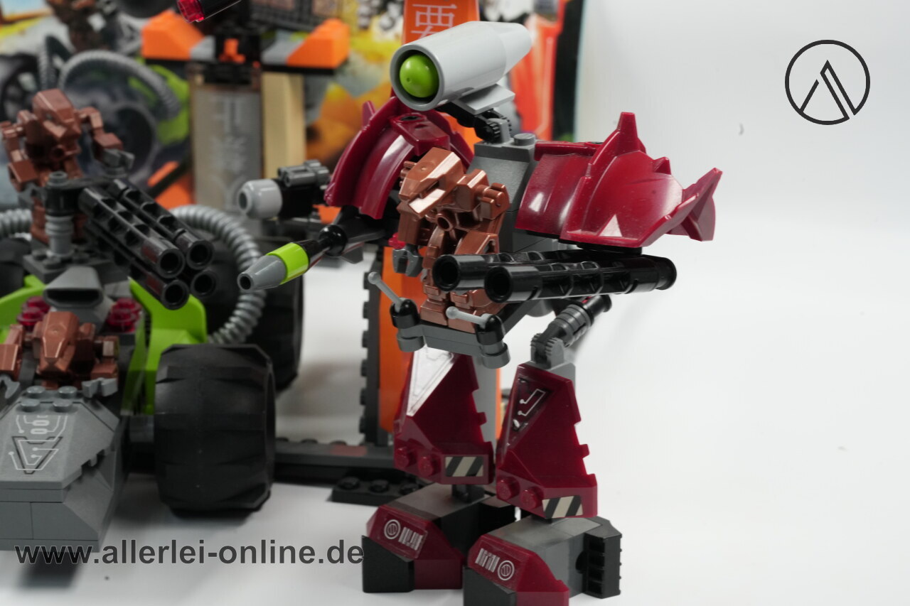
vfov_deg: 15.2
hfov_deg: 22.6
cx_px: 455
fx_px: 2275
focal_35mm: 90
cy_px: 303
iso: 2500
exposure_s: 1/40
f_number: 16
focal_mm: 90
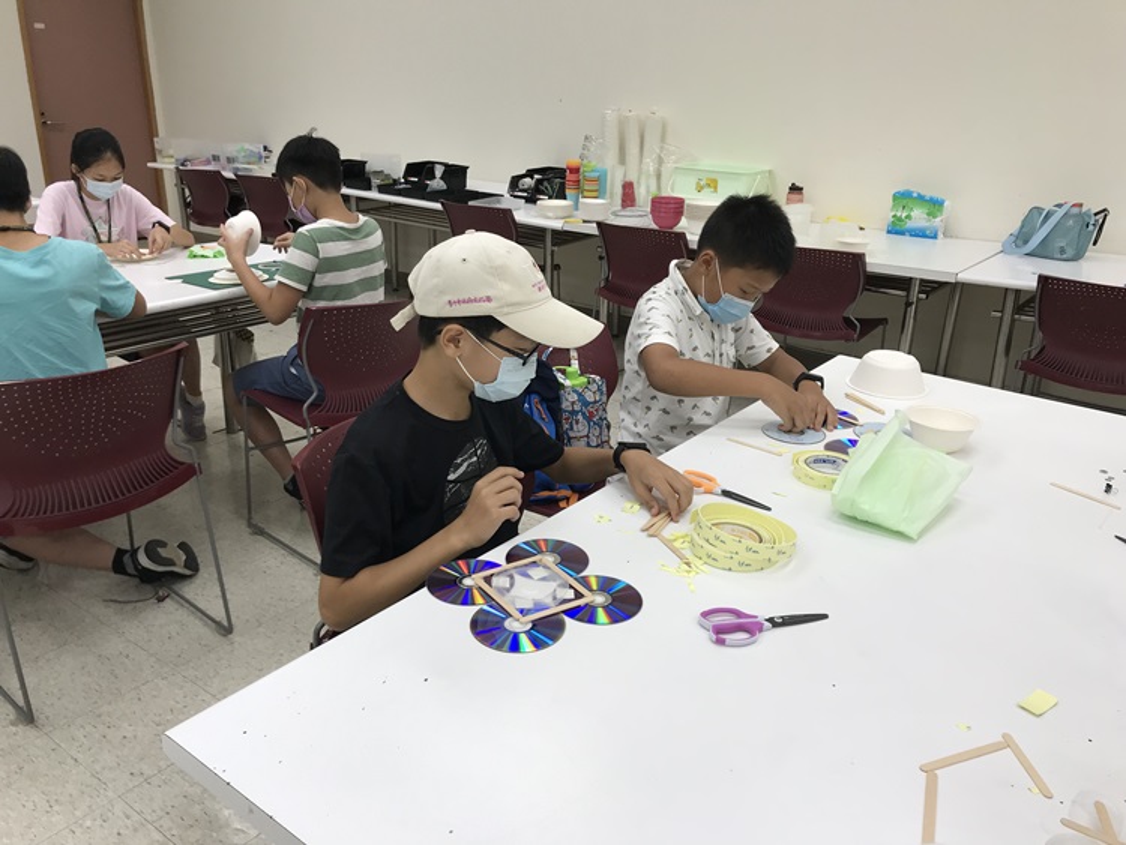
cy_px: 422
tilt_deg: -20.3
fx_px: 911
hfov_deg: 63.4
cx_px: 563
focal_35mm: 28
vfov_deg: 49.8
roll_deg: -0.3
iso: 32
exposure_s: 1/120
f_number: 1.8
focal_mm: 3.99
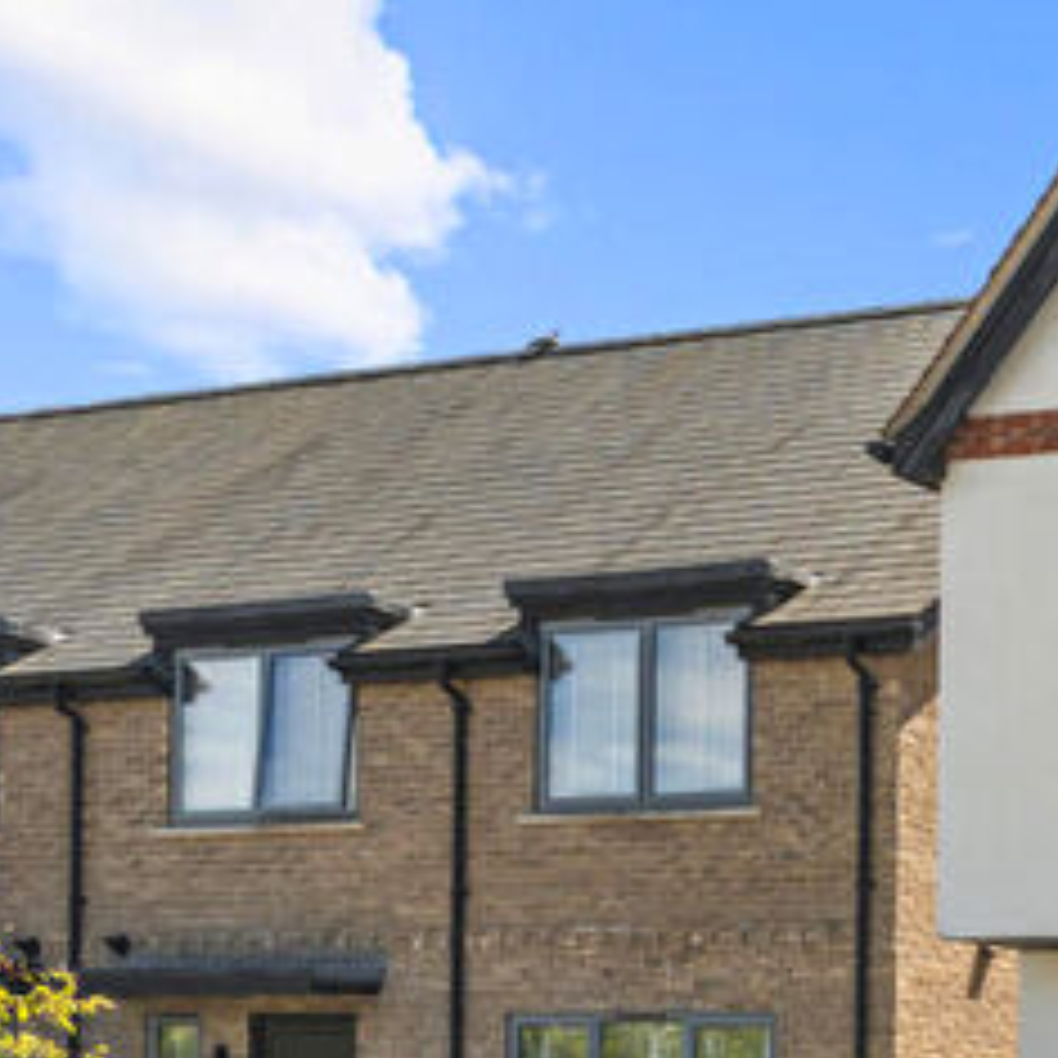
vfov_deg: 22.4
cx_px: 1414
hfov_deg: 20.3
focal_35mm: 77
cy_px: 615
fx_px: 2672
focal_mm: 30.5
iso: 320
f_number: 7.1
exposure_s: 1/320
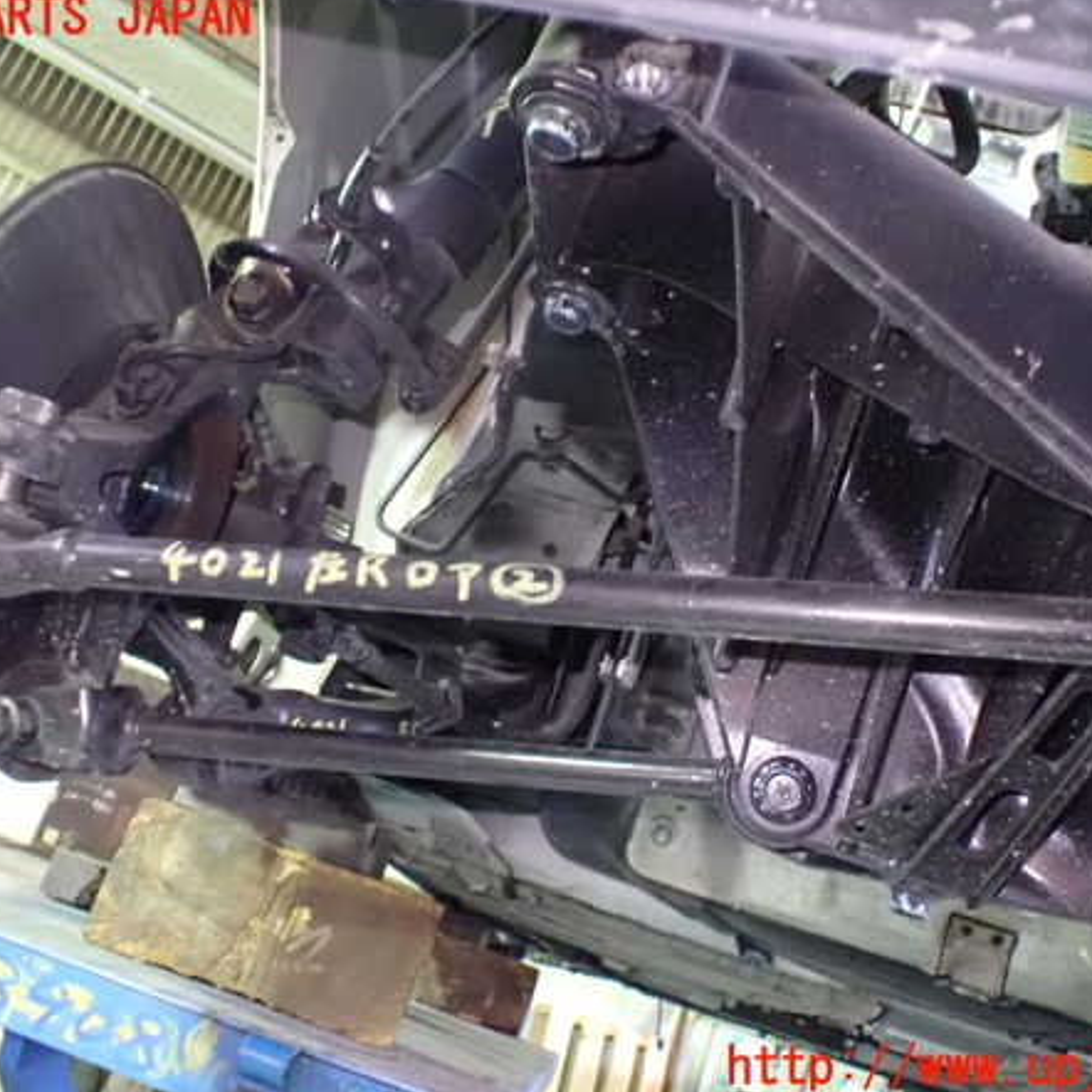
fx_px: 1285
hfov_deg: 46.0
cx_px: 544
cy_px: 544
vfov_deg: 46.0
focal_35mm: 36
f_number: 2.3
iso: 1600
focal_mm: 5.4
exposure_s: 1/20
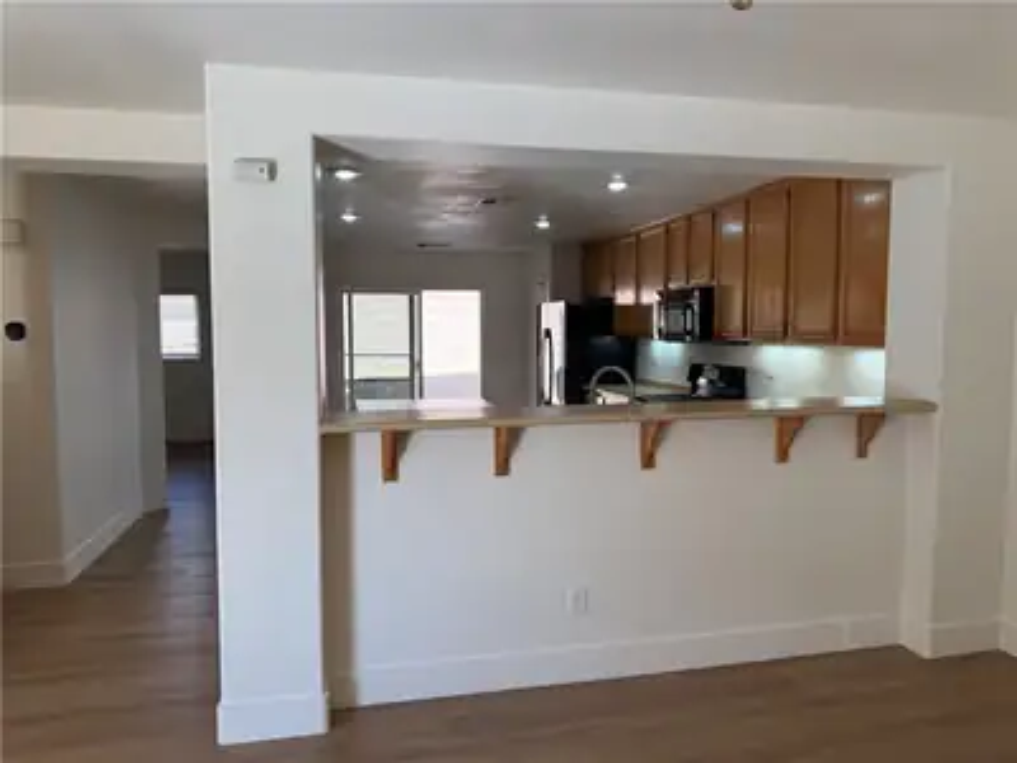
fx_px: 705
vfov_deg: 56.8
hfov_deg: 71.6
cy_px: 382
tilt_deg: -2.2
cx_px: 508
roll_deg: +1.7
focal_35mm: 24
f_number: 1.78
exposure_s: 1/231
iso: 100
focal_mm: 6.76
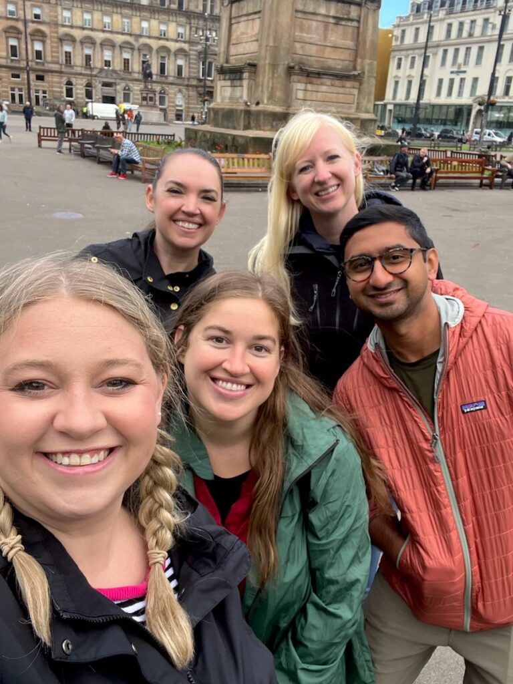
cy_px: 342
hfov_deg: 46.8
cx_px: 256
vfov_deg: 60.0
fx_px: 593
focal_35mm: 30
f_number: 2.2
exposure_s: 1/285
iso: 32
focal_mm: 2.71
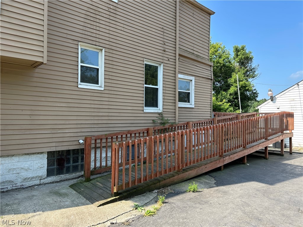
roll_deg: -0.4
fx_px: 210
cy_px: 114
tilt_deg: +2.2
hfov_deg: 71.6
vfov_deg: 56.8
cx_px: 152
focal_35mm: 24
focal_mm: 6.86
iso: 80
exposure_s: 1/1029
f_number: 1.78
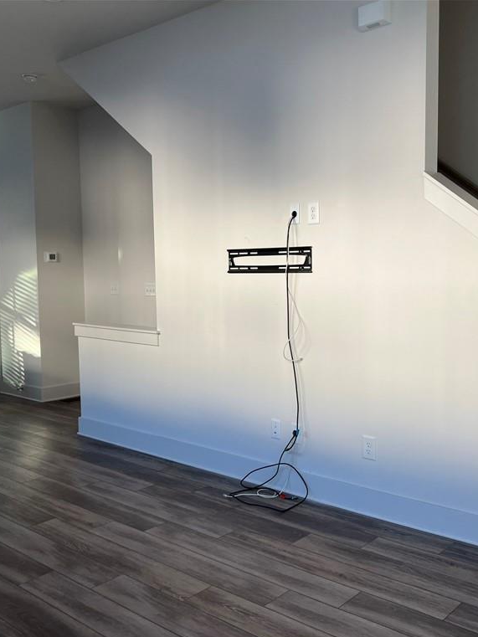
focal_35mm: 35
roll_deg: +1.7
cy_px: 321
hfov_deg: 40.7
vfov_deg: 52.6
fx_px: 644
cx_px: 258
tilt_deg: -4.5
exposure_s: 1/121
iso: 80
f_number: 1.5
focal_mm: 5.7
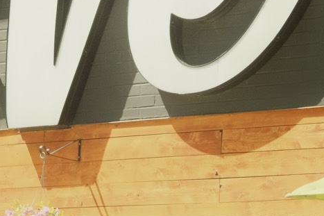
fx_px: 1421
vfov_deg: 8.6
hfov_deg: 13.0
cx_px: 168
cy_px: -59
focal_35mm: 158
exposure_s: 1/4000
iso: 1250
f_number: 2.8
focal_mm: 27
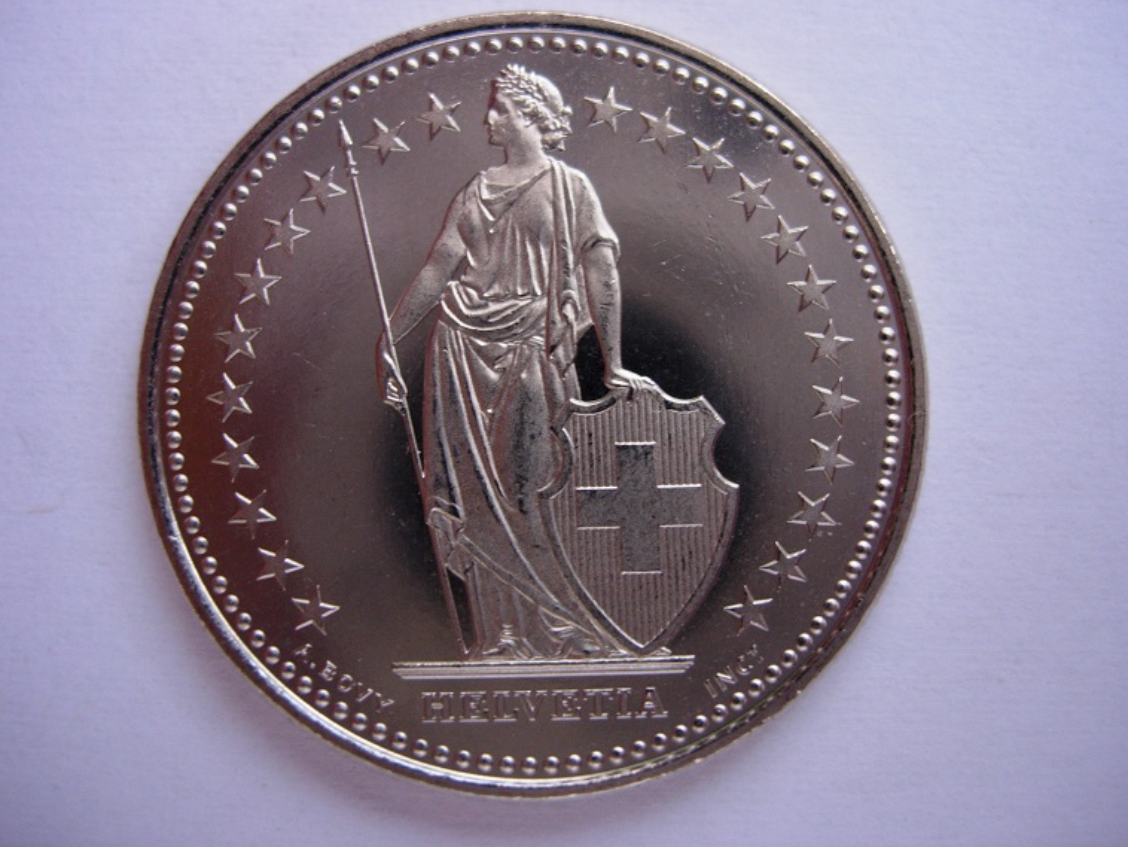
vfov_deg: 36.8
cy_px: 414
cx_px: 571
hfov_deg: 47.8
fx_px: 1271
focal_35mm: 39
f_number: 2.8
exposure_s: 1/32
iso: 86
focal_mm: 7.8
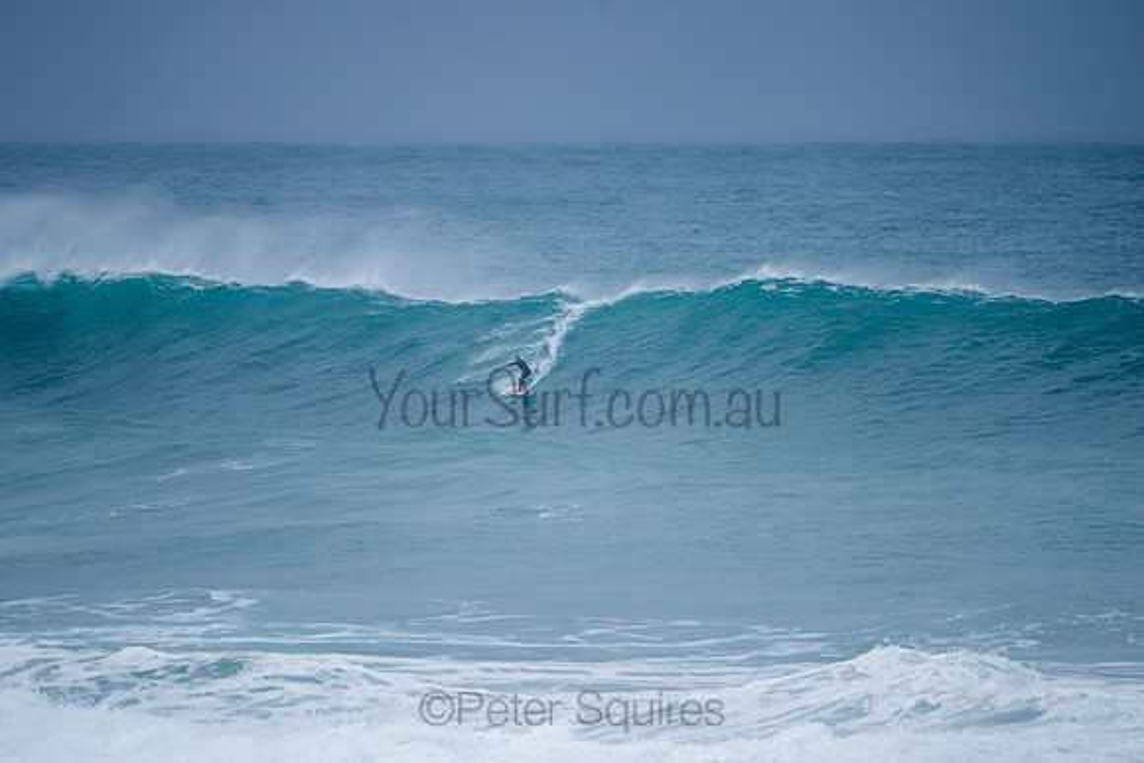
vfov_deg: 2.2
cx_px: 548
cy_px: 353
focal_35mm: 613
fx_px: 19490
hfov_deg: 3.4
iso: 180
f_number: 5.6
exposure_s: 1/1250
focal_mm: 500
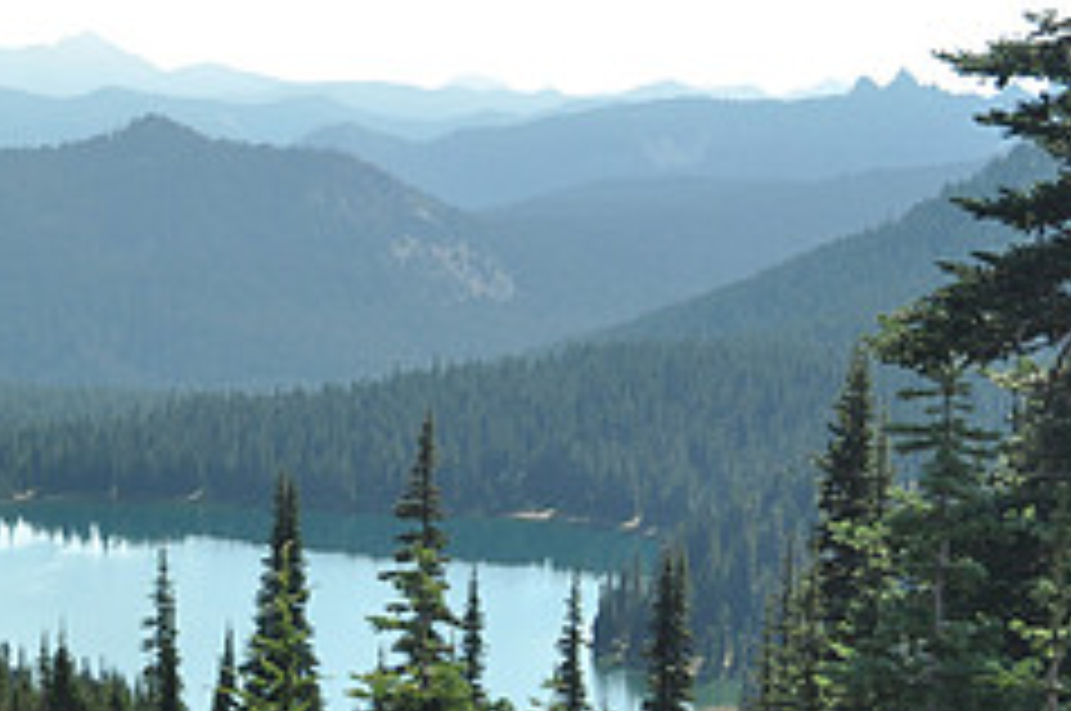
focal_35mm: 91
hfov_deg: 21.3
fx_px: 2710
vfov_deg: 14.9
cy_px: 560
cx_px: -72
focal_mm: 25
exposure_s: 1/80
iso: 200
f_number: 5.6
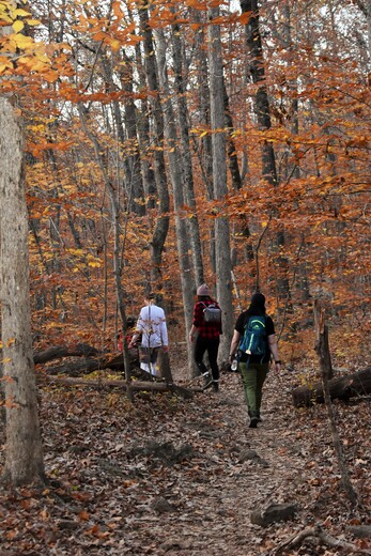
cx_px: 186
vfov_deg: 24.6
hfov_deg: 16.6
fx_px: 1274
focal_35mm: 82
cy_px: 278
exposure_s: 1/60
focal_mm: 55
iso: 2000
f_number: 5.6
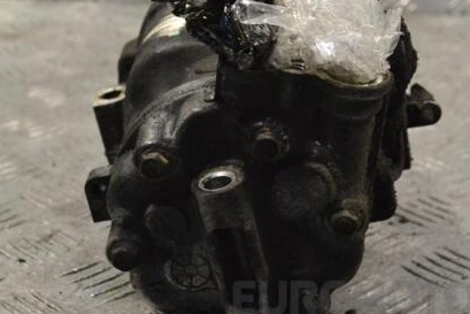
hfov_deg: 23.1
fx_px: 1149
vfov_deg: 15.5
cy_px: 145
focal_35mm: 88
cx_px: 211
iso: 3200
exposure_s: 1/250
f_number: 8
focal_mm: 40
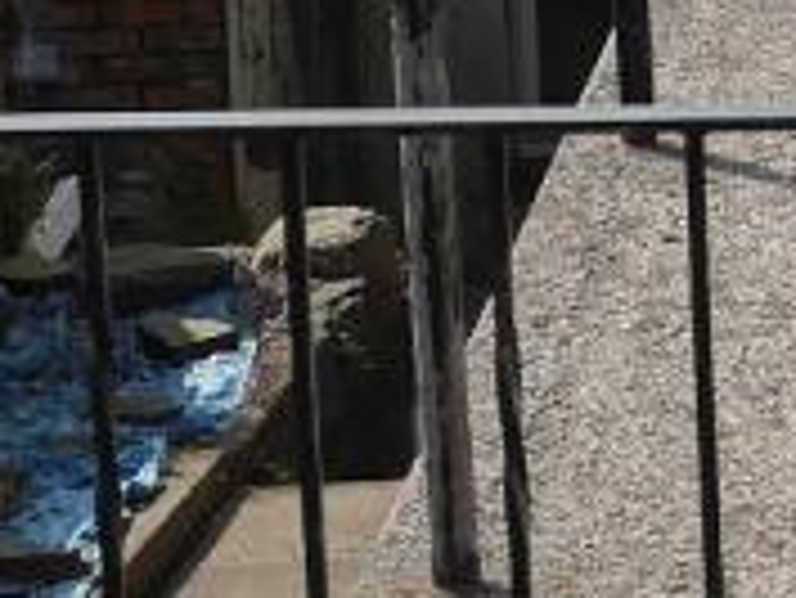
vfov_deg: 6.4
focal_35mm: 232
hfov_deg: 7.9
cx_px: 1871
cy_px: -119
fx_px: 5338
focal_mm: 20
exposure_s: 1/320
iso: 200
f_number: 8
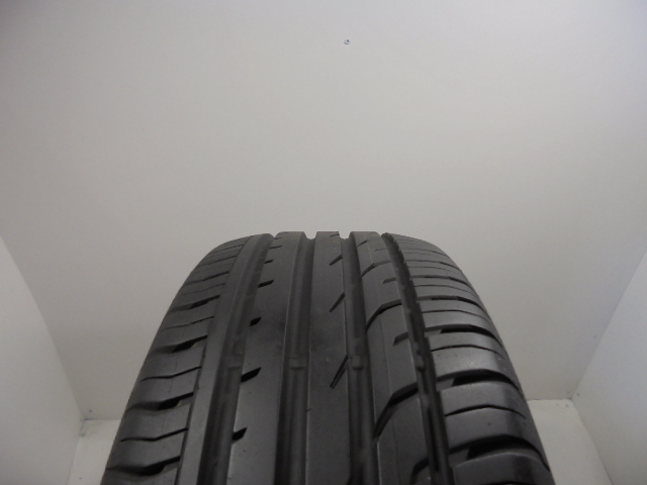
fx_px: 486
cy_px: 242
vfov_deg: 53.1
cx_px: 324
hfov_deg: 67.3
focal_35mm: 26
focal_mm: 4.6
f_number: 3.5
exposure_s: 1/40
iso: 100
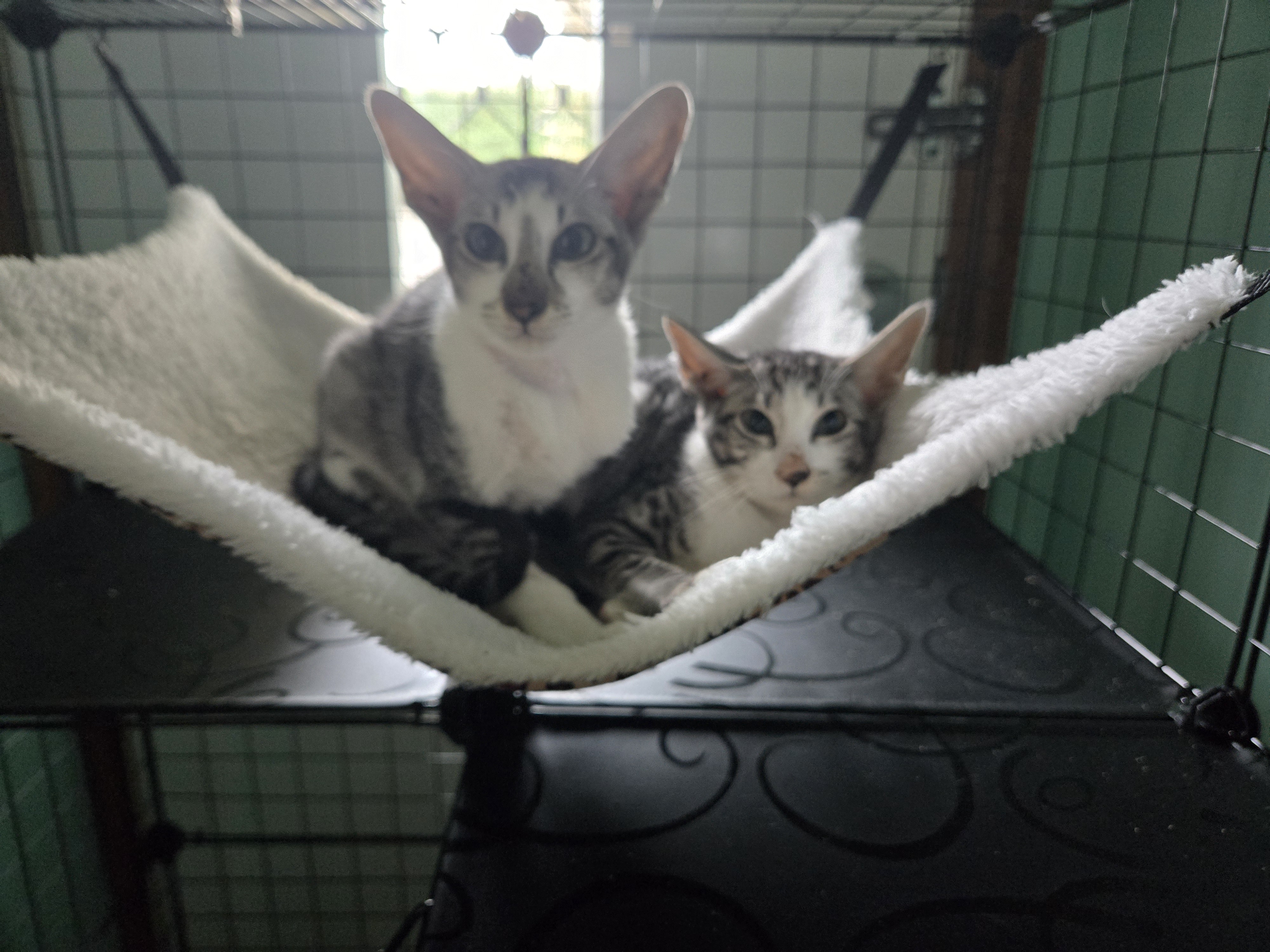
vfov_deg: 58.9
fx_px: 844
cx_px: 635
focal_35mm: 23
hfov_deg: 73.9
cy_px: 476
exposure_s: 1/100
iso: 1250
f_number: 1.8
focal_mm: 5.4
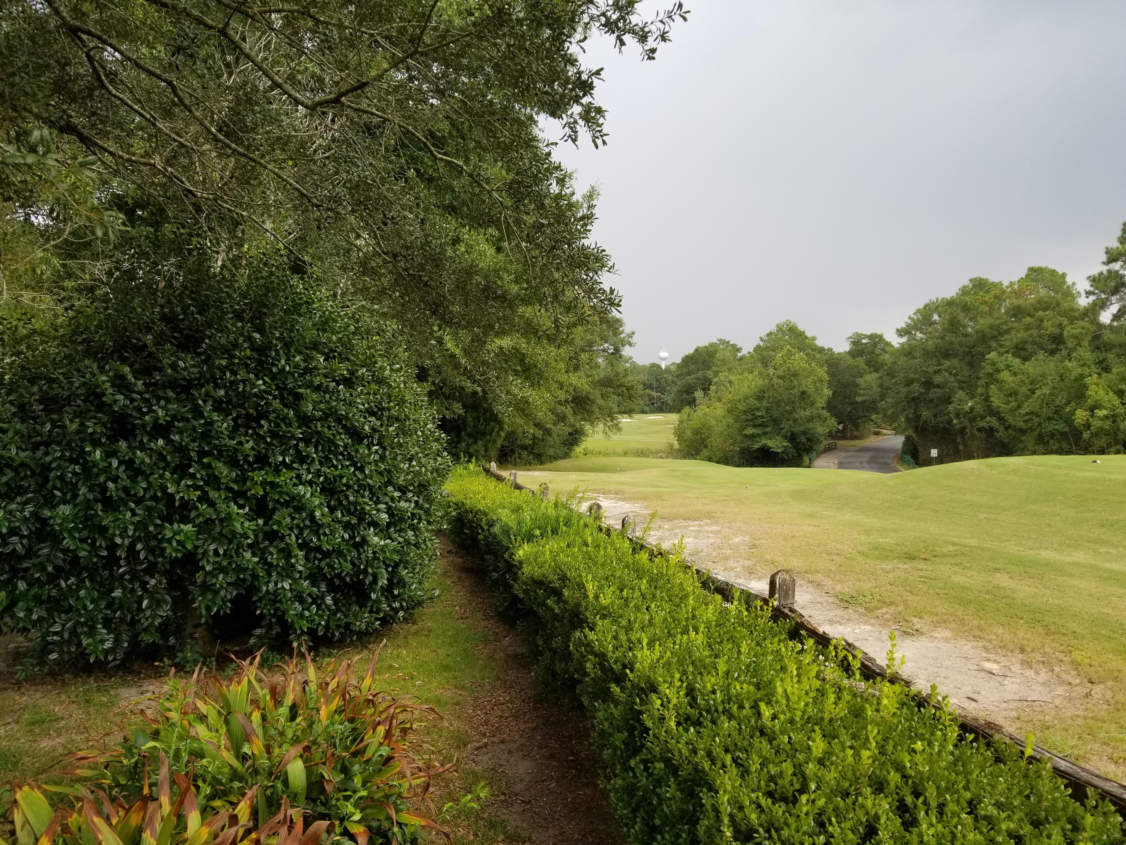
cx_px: 563
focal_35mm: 26
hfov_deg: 67.3
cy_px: 422
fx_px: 846
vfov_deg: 53.1
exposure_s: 1/328
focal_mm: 4.25
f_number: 1.7
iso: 50
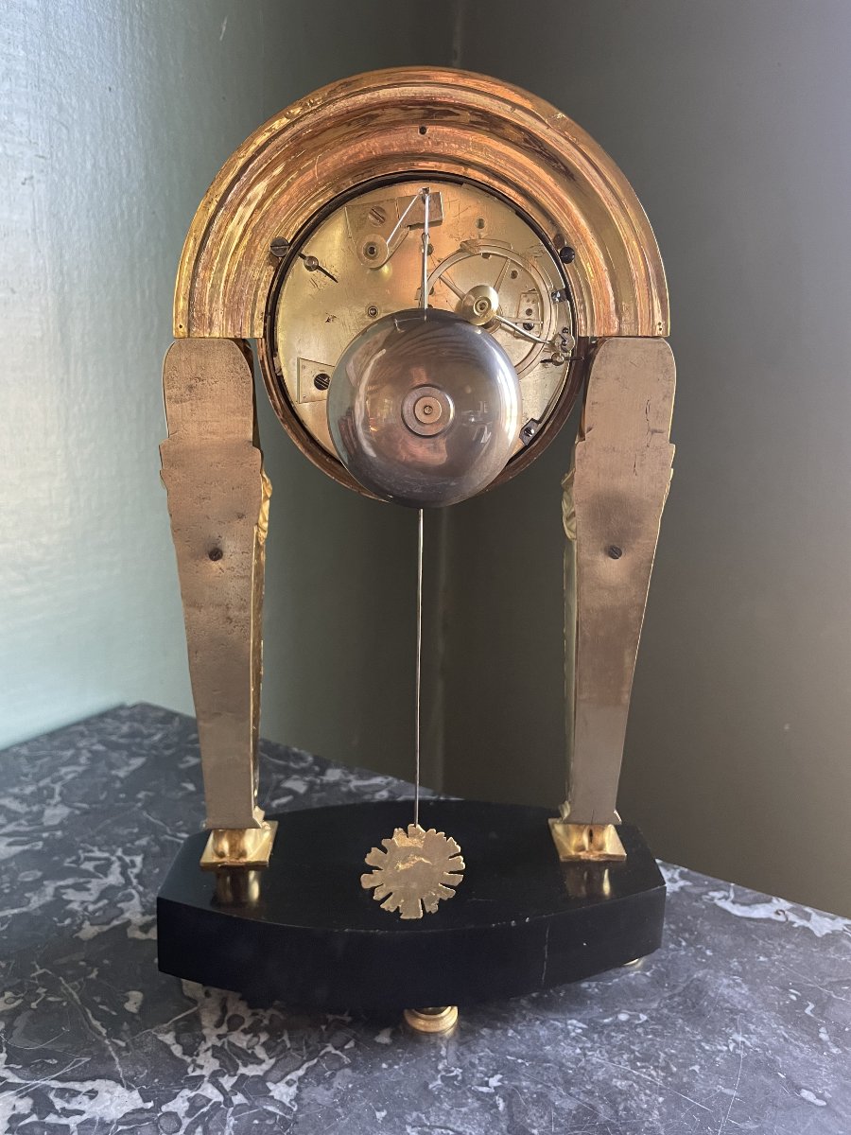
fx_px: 852
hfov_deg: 53.1
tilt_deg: -11.8
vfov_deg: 67.3
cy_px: 568
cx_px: 426
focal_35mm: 26
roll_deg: -1.1
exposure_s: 1/60
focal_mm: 4.2
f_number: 1.6
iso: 200
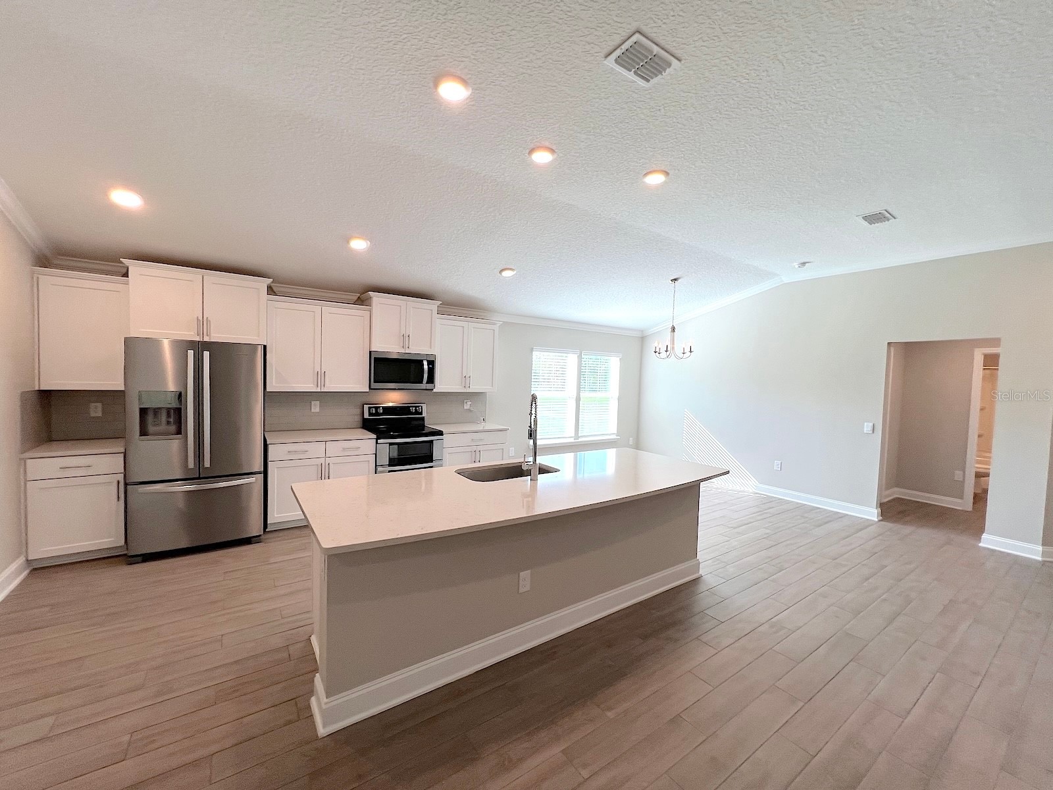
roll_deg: -1.7
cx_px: 526
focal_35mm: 13
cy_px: 395
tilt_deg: -2.8
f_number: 1.8
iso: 50
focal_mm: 1.57
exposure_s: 1/120
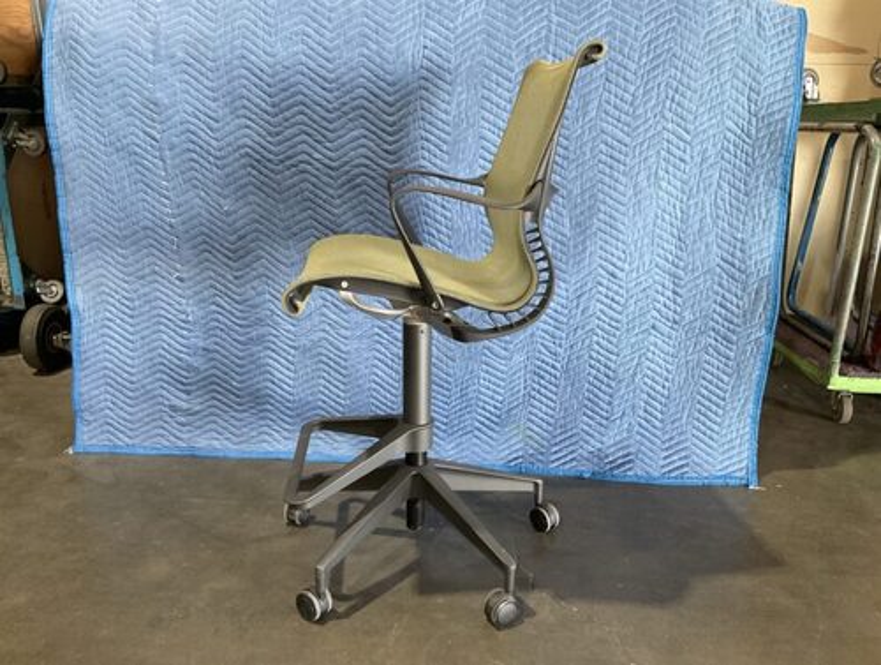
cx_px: 440
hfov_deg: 61.6
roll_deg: -1.3
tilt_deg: -16.1
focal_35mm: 29
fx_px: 739
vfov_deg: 48.4
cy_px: 332
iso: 125
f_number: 1.8
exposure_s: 1/60
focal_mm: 3
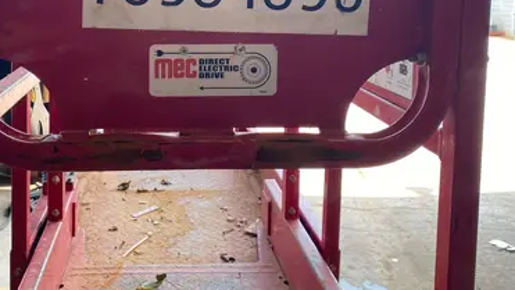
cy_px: 38
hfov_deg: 48.0
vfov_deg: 27.5
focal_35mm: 42
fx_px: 574
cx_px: 199
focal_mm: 4.25
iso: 40
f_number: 1.8
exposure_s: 1/122
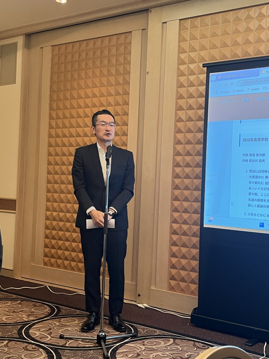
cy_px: 180
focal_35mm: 46
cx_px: 134
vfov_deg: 41.2
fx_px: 477
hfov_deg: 31.5
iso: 100
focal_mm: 5.1
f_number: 1.6
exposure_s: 1/50
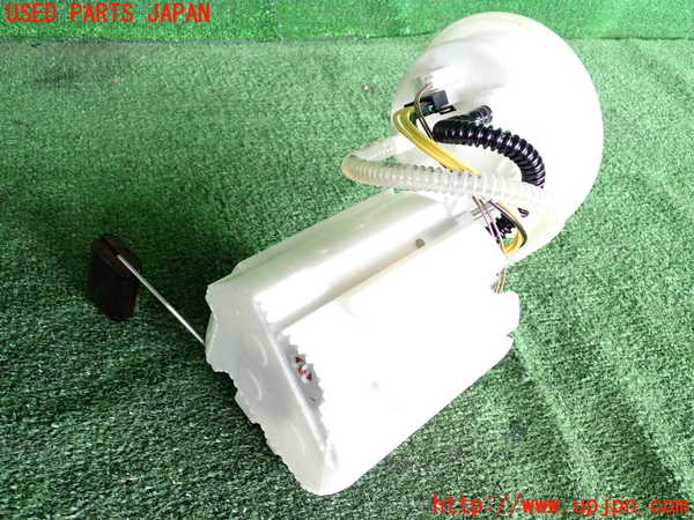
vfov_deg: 46.8
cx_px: 347
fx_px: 601
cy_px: 260
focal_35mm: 30
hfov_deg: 60.0
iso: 320
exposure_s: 1/125
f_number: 2.3
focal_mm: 5.4
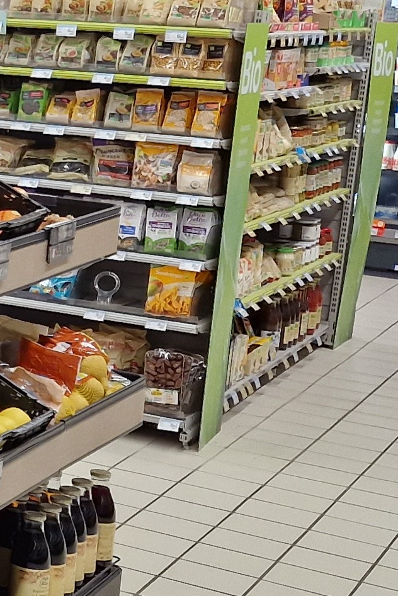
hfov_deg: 10.6
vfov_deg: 20.1
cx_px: -687
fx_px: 1674
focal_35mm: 101
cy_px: 164
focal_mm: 5.4
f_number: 1.8
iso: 80
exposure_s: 1/100
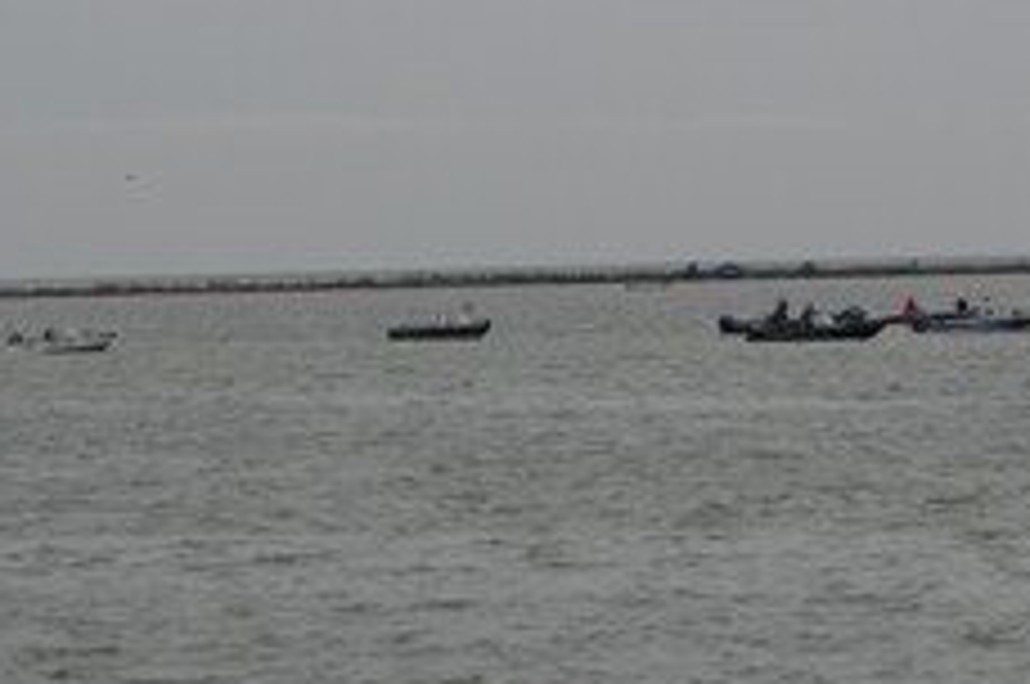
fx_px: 5514
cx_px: 666
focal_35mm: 193
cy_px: 45
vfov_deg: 7.1
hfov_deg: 10.7
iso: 220
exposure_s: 1/125
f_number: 5.6
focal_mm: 46
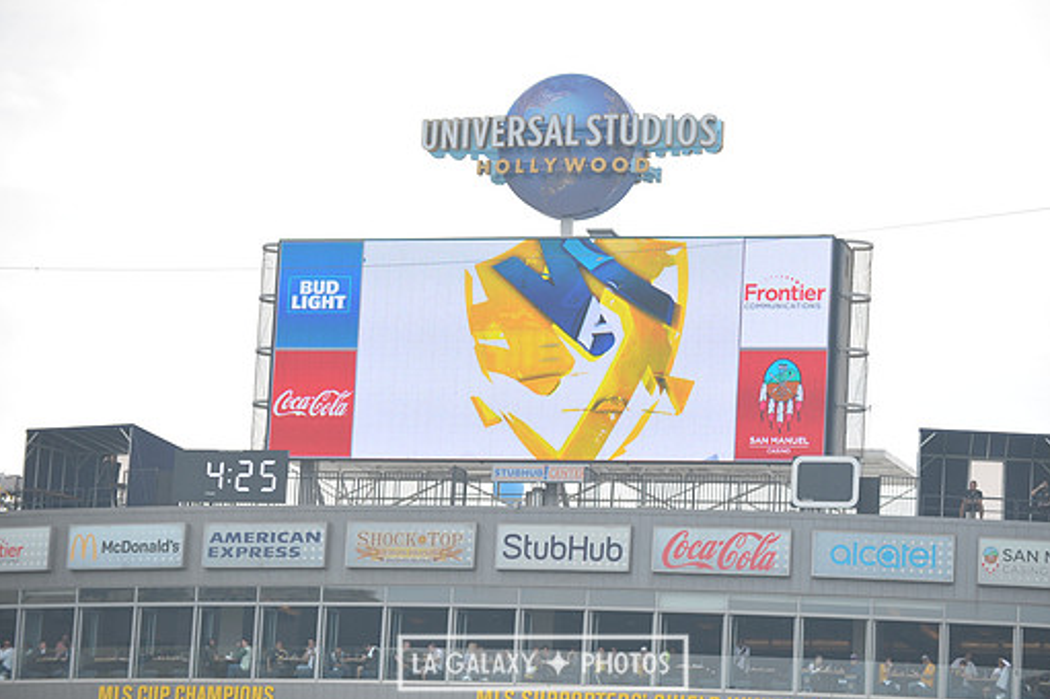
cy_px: 354
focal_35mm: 159
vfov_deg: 8.6
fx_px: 4634
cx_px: 542
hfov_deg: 12.9
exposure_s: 1/2500
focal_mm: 140
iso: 320
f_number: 3.5
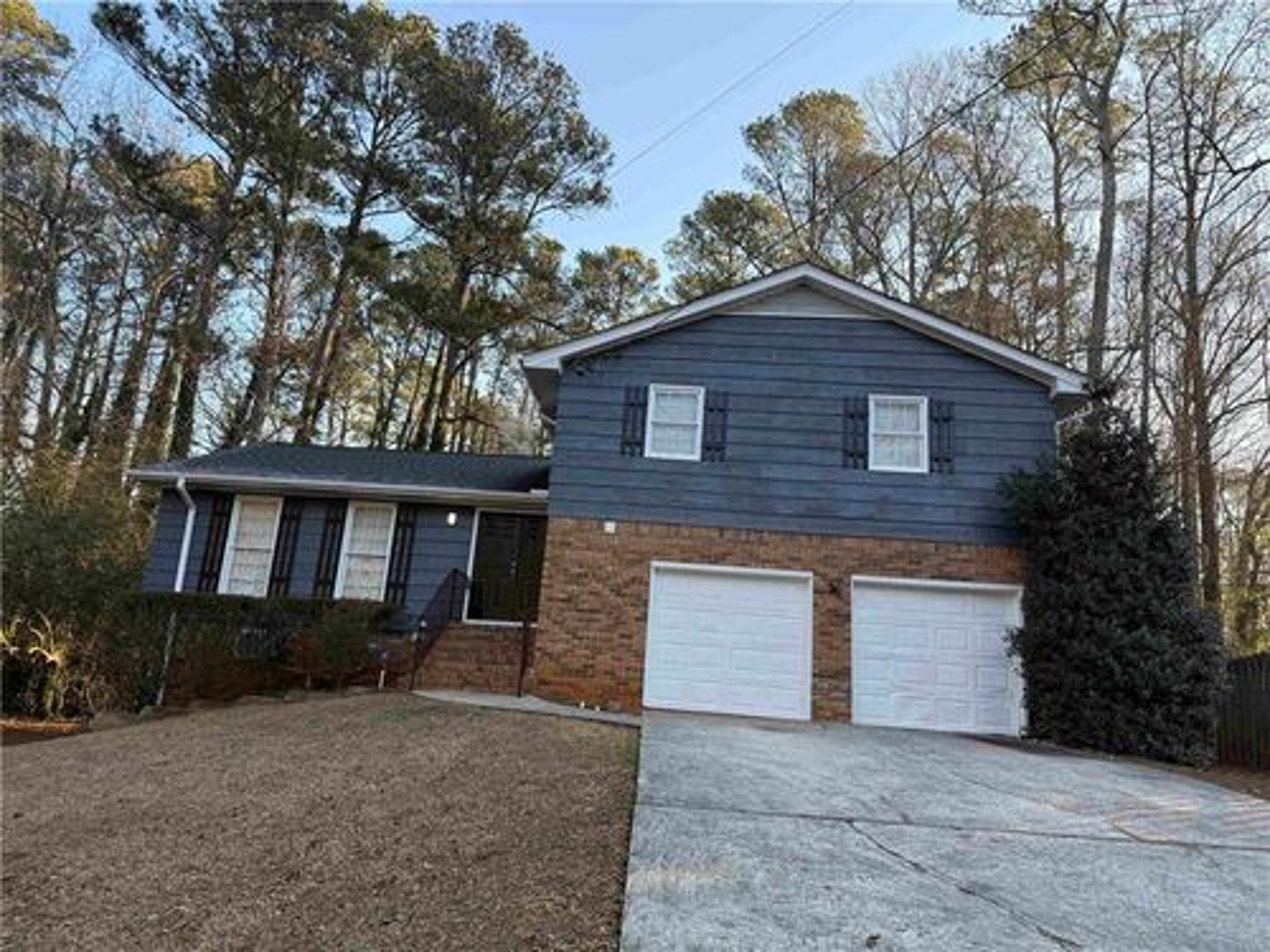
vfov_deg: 56.8
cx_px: 635
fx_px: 881
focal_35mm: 24
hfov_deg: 71.6
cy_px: 476
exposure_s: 1/617
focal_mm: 6.76
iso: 100
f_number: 1.78
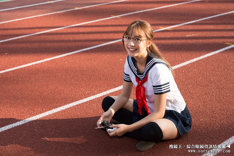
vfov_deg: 27.0
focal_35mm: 50
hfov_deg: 39.6
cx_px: 117
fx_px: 325
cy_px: 78
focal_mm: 50
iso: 100
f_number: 4.5
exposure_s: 1/200
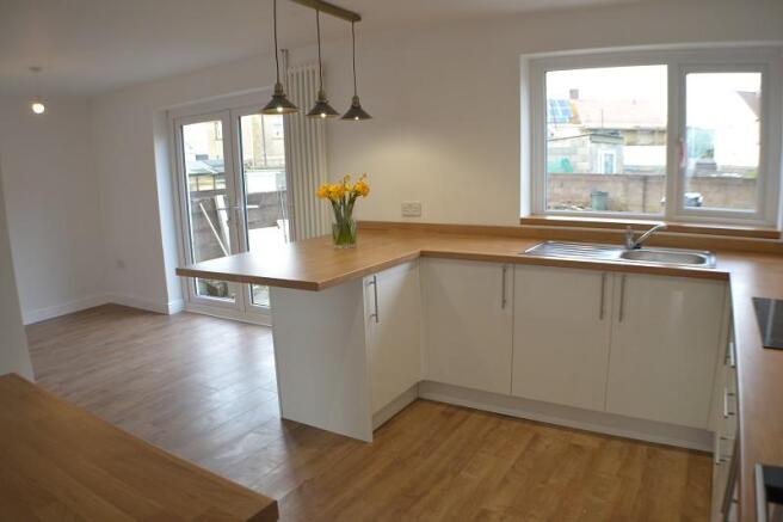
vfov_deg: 39.9
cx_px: 392
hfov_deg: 57.2
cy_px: 261
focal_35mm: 33
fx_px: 718
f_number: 3.8
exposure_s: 1/80
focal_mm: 22
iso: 400
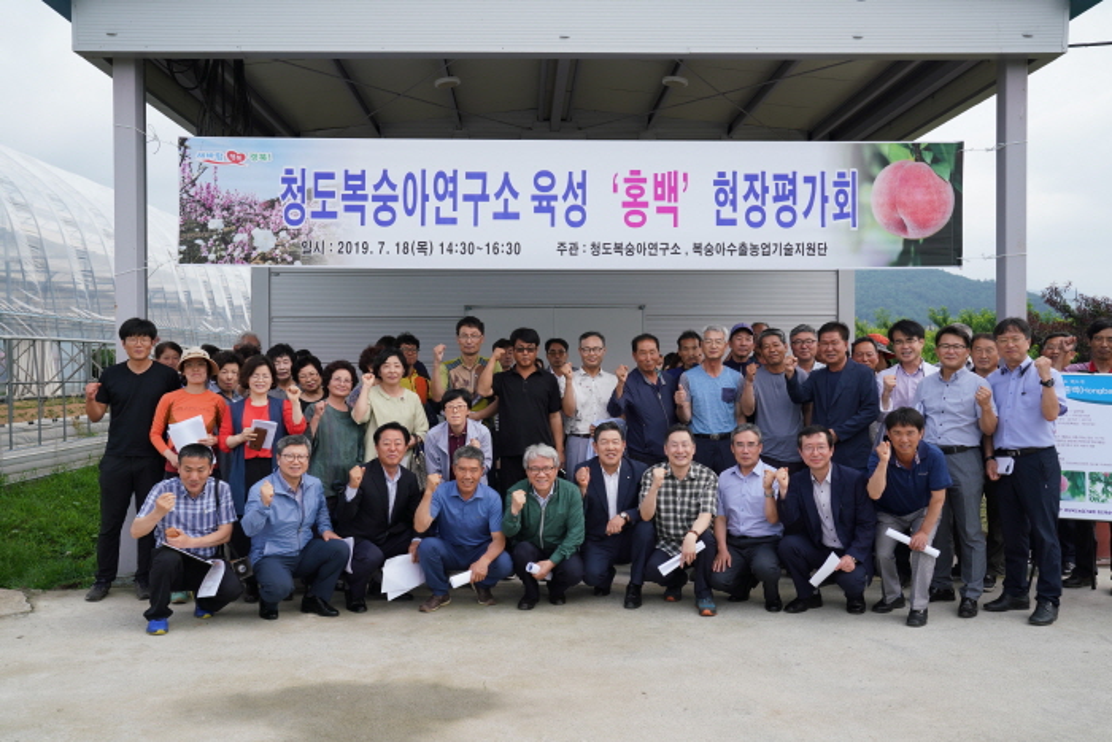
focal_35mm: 32
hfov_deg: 58.7
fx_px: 989
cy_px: 371
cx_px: 556
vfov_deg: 41.1
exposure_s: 1/500
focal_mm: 32
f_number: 8
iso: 400
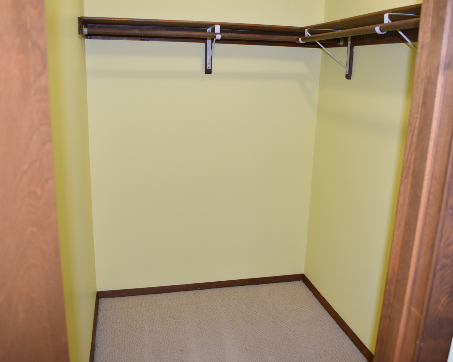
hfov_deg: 57.2
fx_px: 416
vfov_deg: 47.1
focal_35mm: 31
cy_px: 183
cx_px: 228
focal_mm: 18
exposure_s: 1/80
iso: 800
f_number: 4.5
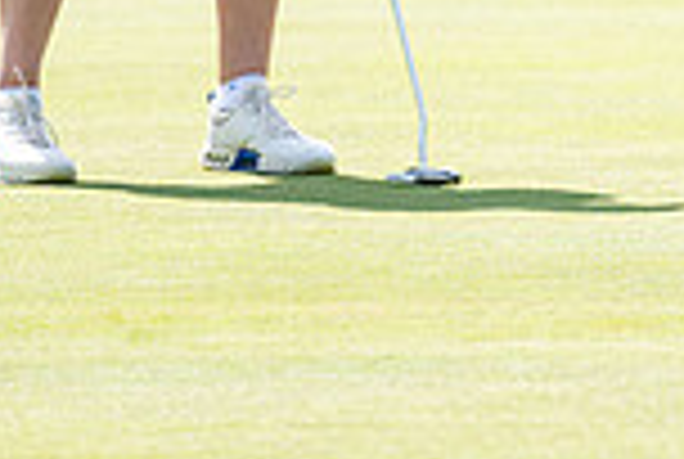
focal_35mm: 1143
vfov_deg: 1.2
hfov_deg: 1.8
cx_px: 958
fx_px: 21759
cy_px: -362
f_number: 5
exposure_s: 1/1250
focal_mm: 300
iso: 320
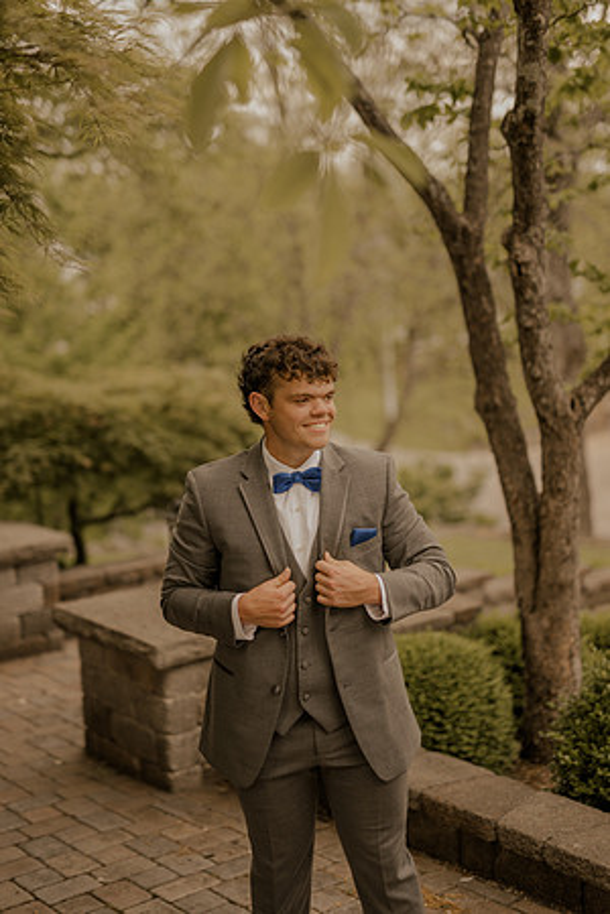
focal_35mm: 50
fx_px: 1271
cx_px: 305
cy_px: 457
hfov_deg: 27.0
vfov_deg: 39.6
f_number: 2.2
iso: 100
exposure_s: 1/640
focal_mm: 50
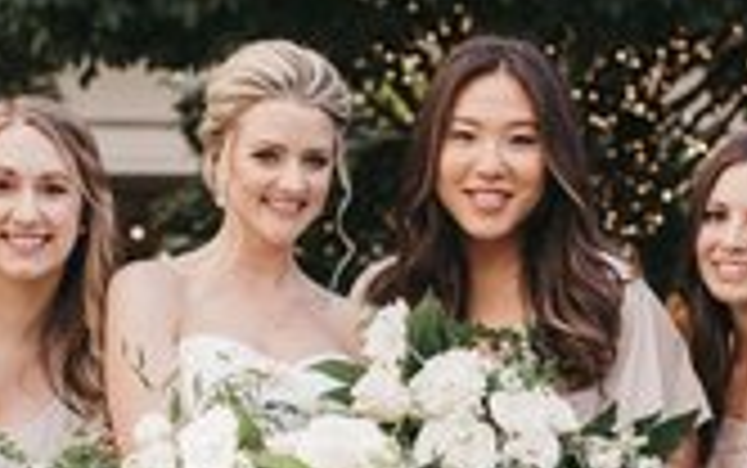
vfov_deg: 15.1
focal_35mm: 86
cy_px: 376
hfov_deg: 24.1
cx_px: 346
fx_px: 1752
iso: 125
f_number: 2.5
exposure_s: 1/320
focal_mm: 35
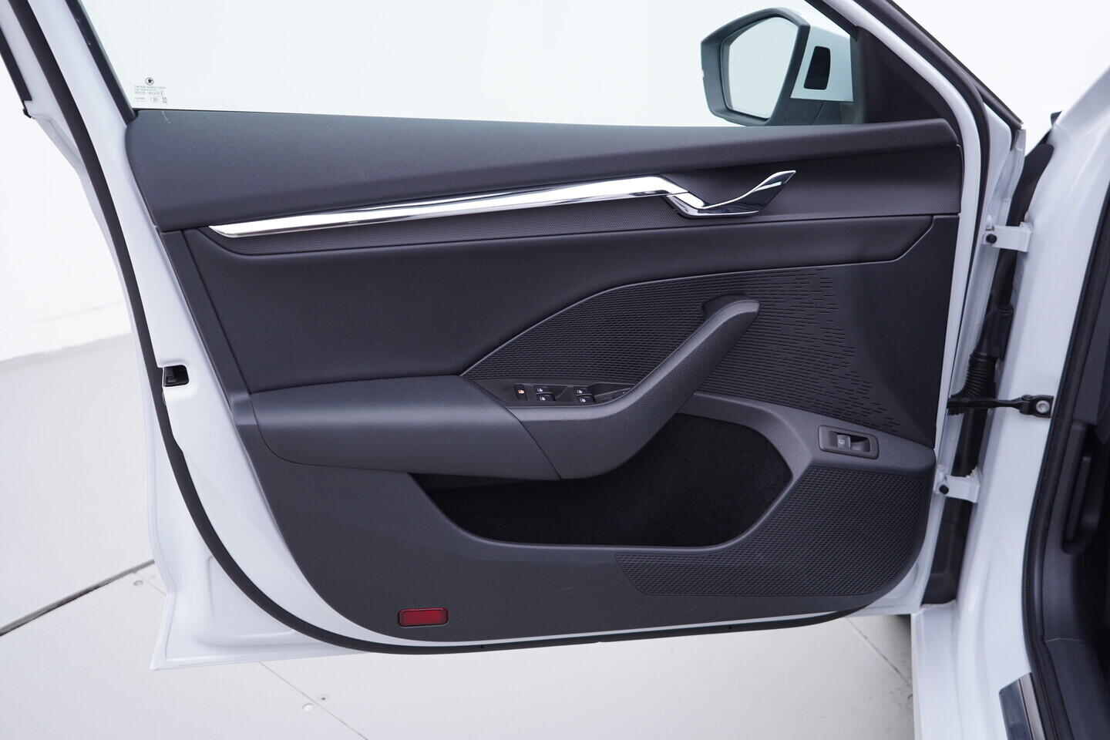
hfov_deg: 53.1
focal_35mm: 36
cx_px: 555
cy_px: 370
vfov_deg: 36.9
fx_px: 1110
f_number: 3.2
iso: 125
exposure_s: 1/50
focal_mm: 24
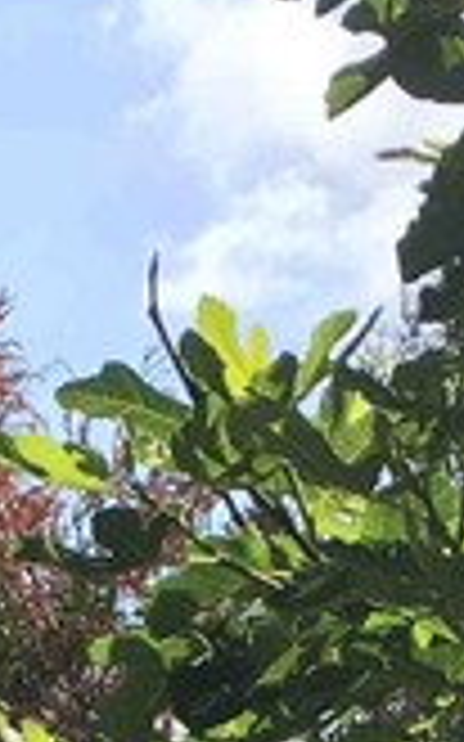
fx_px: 3767
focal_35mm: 186
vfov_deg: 10.3
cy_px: 1547
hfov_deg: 7.0
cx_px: -167
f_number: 2.2
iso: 25
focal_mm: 4.15
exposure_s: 1/1099
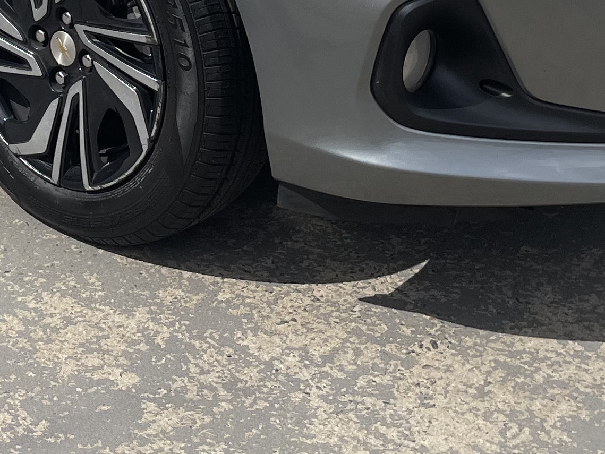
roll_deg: +1.8
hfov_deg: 20.7
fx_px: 1608
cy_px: -183
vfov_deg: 15.1
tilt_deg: -11.1
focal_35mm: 92
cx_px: 31
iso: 50
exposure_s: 1/8403
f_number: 1.6
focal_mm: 4.2
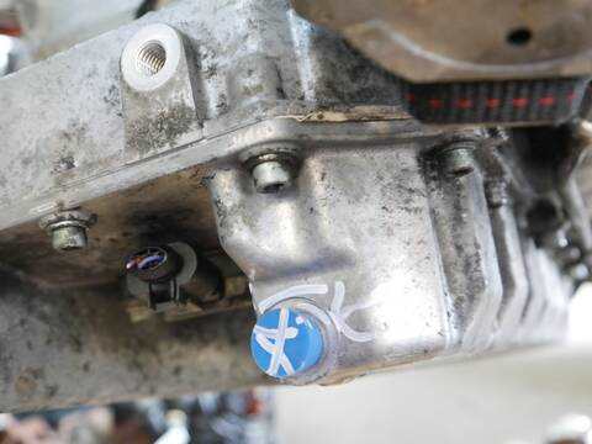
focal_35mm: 42
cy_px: 222
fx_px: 718
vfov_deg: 34.3
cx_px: 296
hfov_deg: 44.8
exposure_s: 1/30
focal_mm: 21
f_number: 4.3
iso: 3200
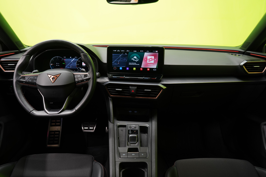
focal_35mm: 28
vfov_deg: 46.4
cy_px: 88
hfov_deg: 65.5
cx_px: 133
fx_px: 207
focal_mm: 28
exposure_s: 1/25
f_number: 5
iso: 1250
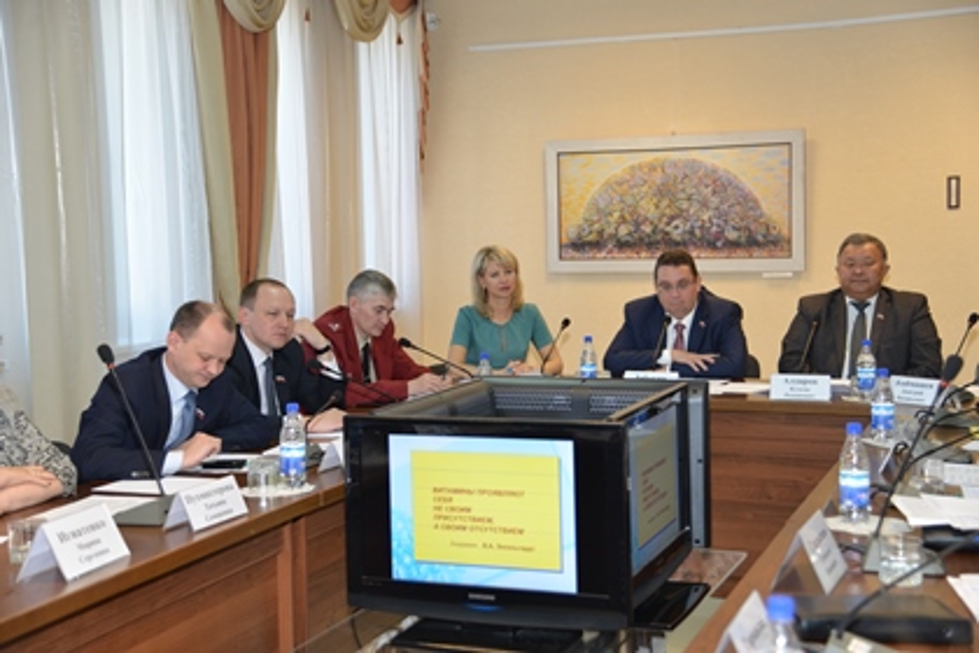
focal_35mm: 50
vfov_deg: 27.0
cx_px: 490
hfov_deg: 39.6
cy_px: 326
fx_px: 1360
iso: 450
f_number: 4
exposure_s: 1/60
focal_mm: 50
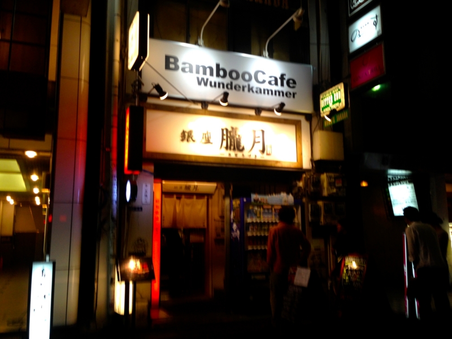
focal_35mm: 33
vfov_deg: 42.9
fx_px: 431
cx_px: 226
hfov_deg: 55.4
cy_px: 170
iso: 50
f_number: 2.4
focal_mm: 4.12
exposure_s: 1/24
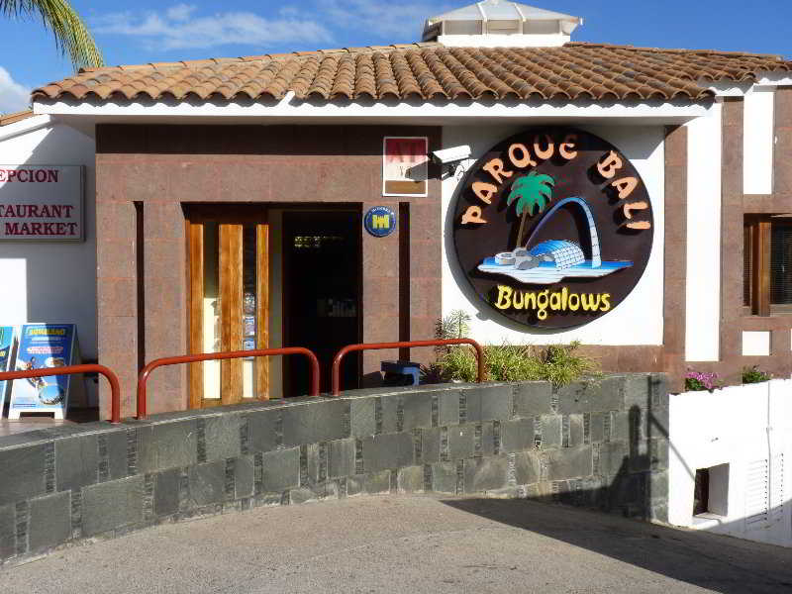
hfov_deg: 46.8
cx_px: 396
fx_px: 915
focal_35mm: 40
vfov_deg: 36.0
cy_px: 297
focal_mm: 7.2
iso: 80
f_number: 5.6
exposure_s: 1/500
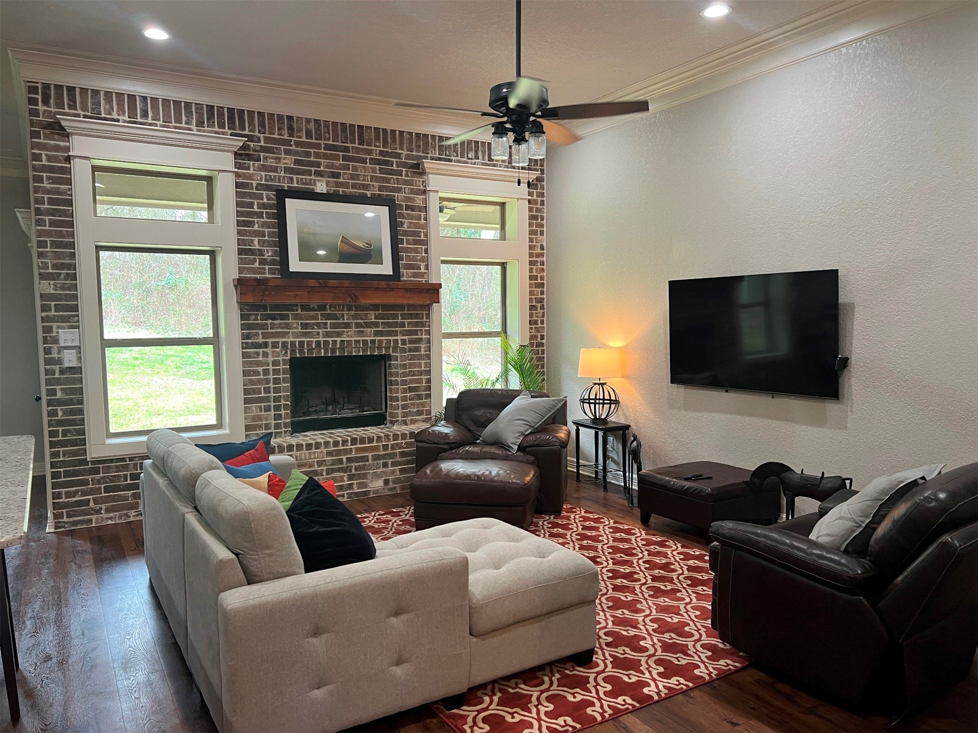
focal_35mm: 26
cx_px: 489
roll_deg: +2.2
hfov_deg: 67.3
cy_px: 366
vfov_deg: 53.1
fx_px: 735
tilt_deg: -4.5
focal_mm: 5.7
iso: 125
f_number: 1.5
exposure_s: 1/60
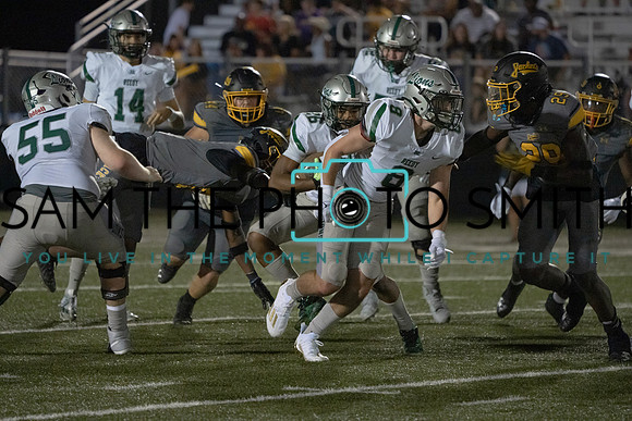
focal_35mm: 297
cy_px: 210
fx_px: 5215
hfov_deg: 6.9
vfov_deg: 4.6
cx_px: 316
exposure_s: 1/1000
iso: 12800
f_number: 5.6
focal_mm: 297
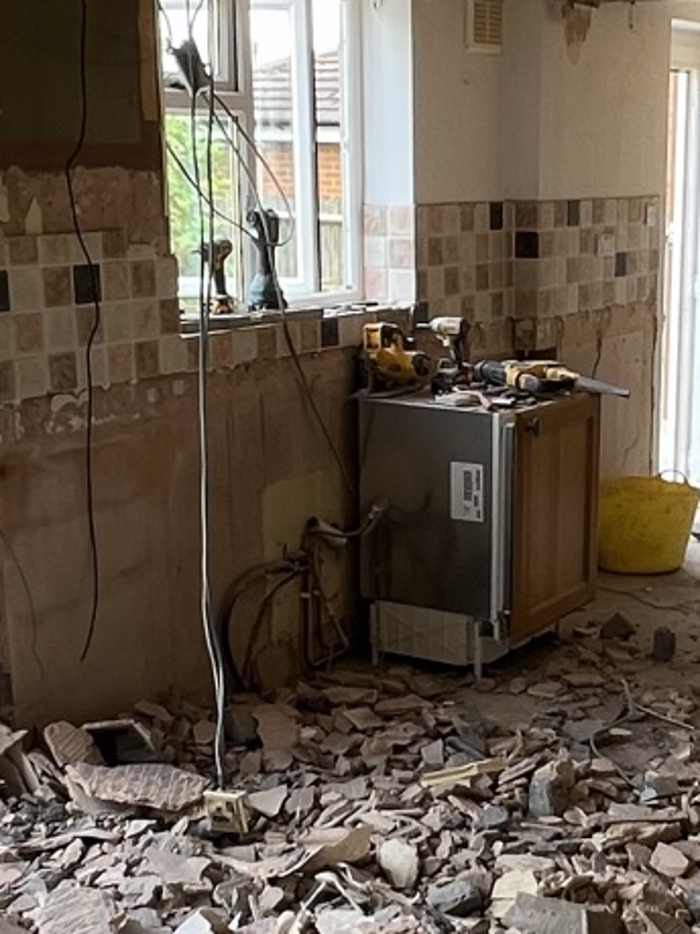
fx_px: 1565
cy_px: 592
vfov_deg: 33.1
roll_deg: +0.7
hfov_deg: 24.9
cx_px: 541
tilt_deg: -15.2
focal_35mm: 58
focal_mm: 1.57
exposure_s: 1/99
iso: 50
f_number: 1.8
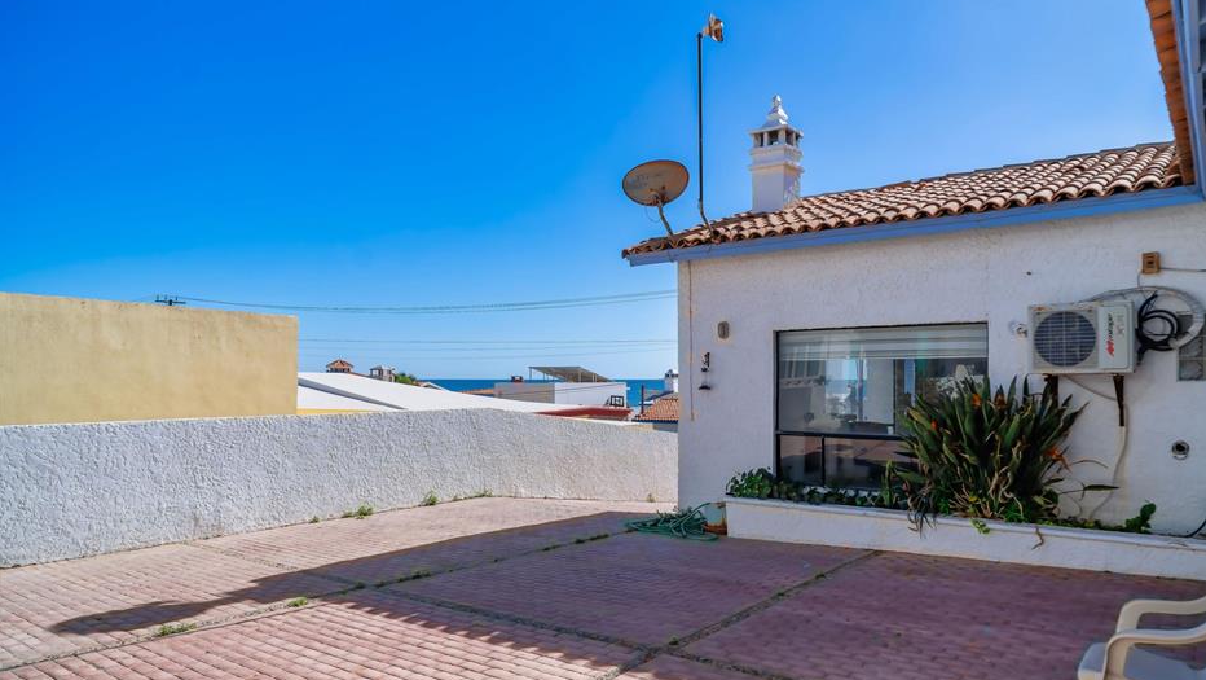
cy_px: 380
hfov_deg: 78.5
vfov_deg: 49.5
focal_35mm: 23
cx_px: 659
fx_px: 736
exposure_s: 1/1600
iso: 125
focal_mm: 20
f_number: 5.6
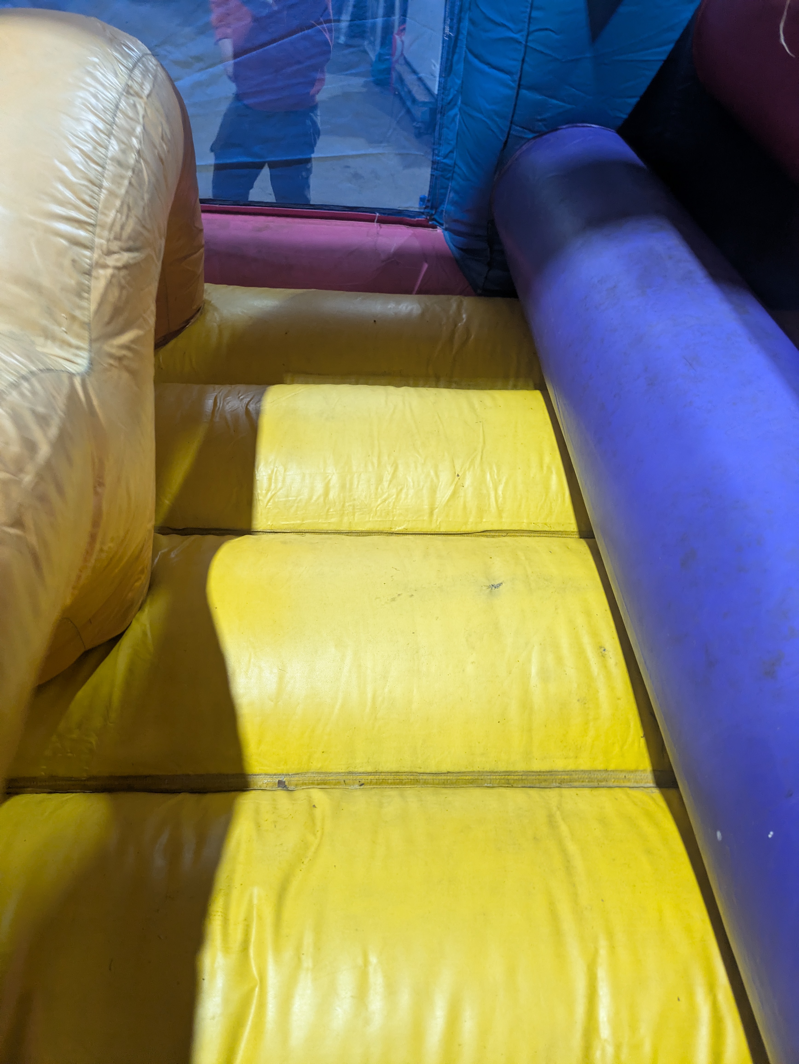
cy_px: 532
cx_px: 400
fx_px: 769
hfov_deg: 54.9
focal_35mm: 25
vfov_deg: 69.4
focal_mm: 5.43
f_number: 1.89
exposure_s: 1/33.3
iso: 445
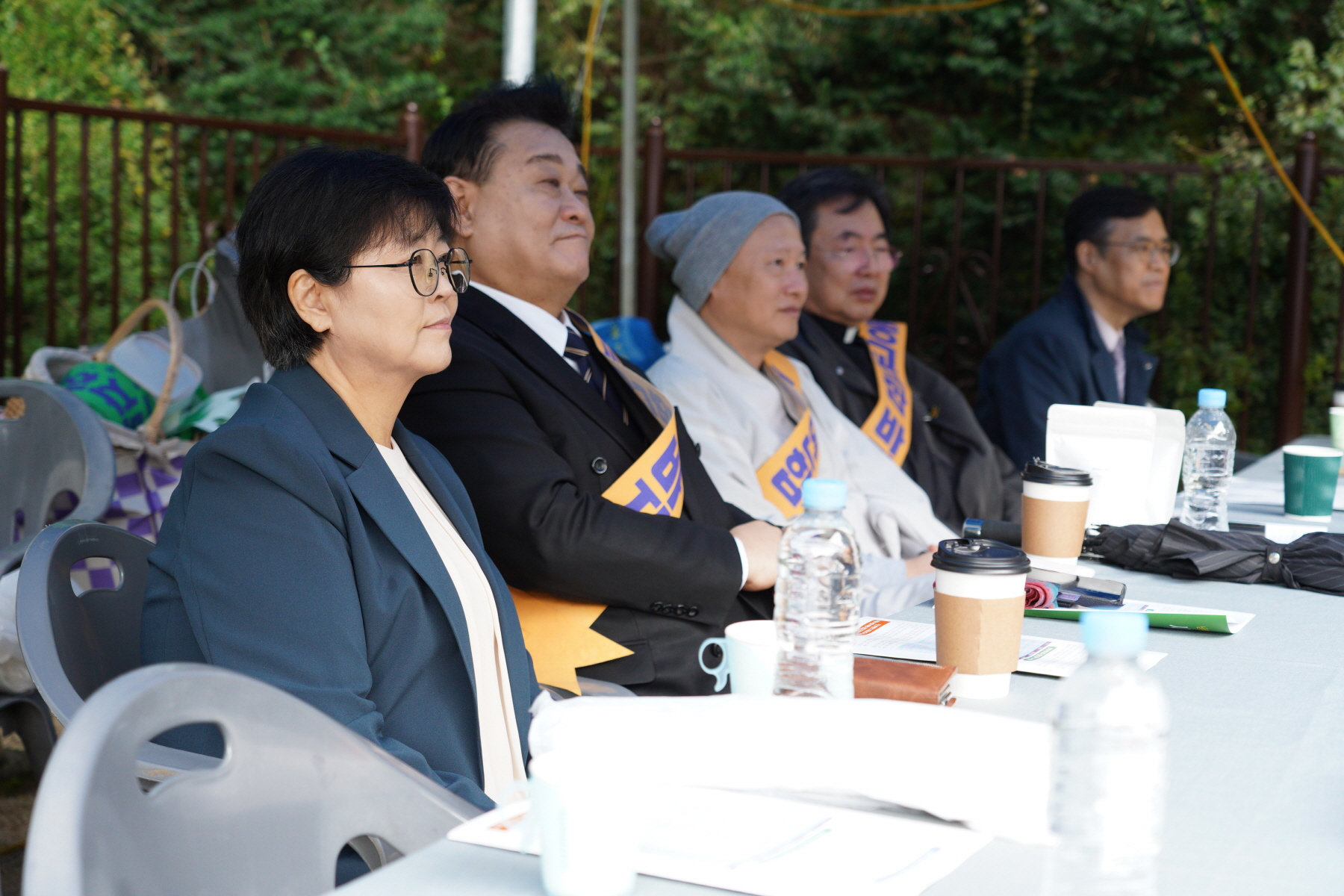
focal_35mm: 58
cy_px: 448
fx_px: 2165
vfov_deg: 23.4
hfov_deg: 34.5
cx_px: 672
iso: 1250
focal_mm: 58
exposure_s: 1/125
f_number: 4.5
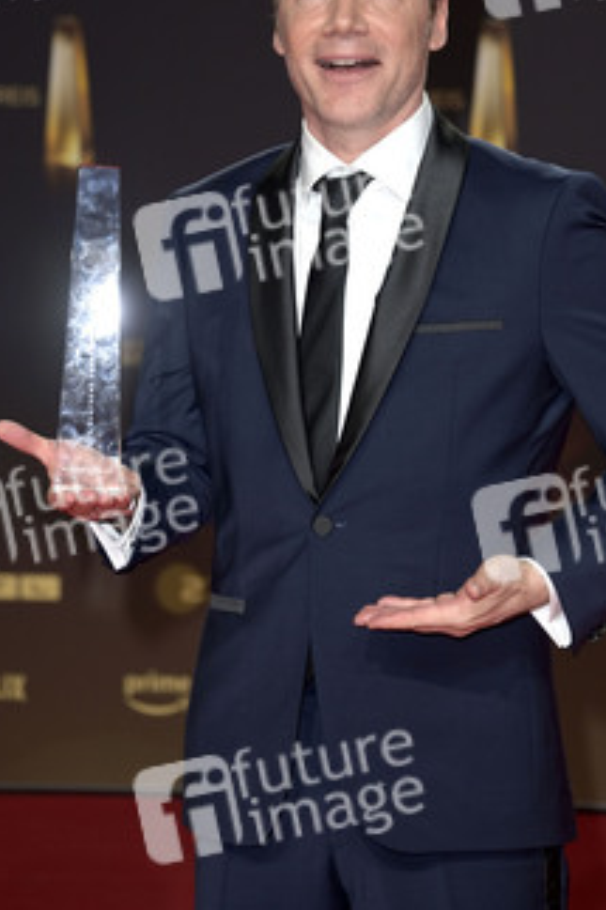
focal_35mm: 155
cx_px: 361
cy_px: 375
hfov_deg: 8.8
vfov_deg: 13.2
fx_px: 3918
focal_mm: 125
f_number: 5.6
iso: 1250
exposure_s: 1/250
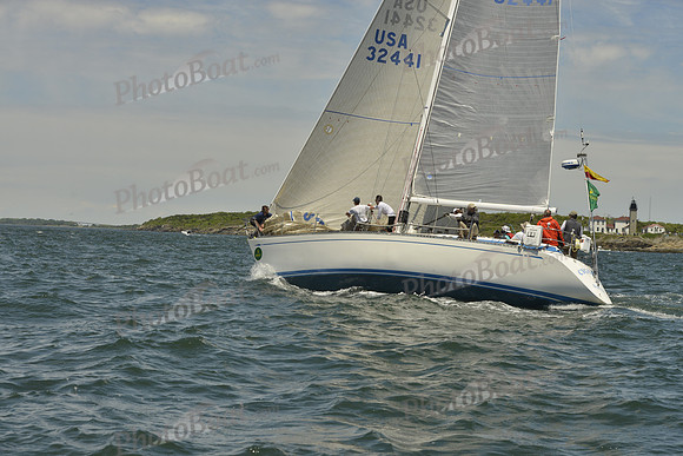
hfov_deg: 28.8
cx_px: 342
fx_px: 1328
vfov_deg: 19.5
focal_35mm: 70
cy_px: 228
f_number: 10
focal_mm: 70
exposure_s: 1/1600
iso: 280
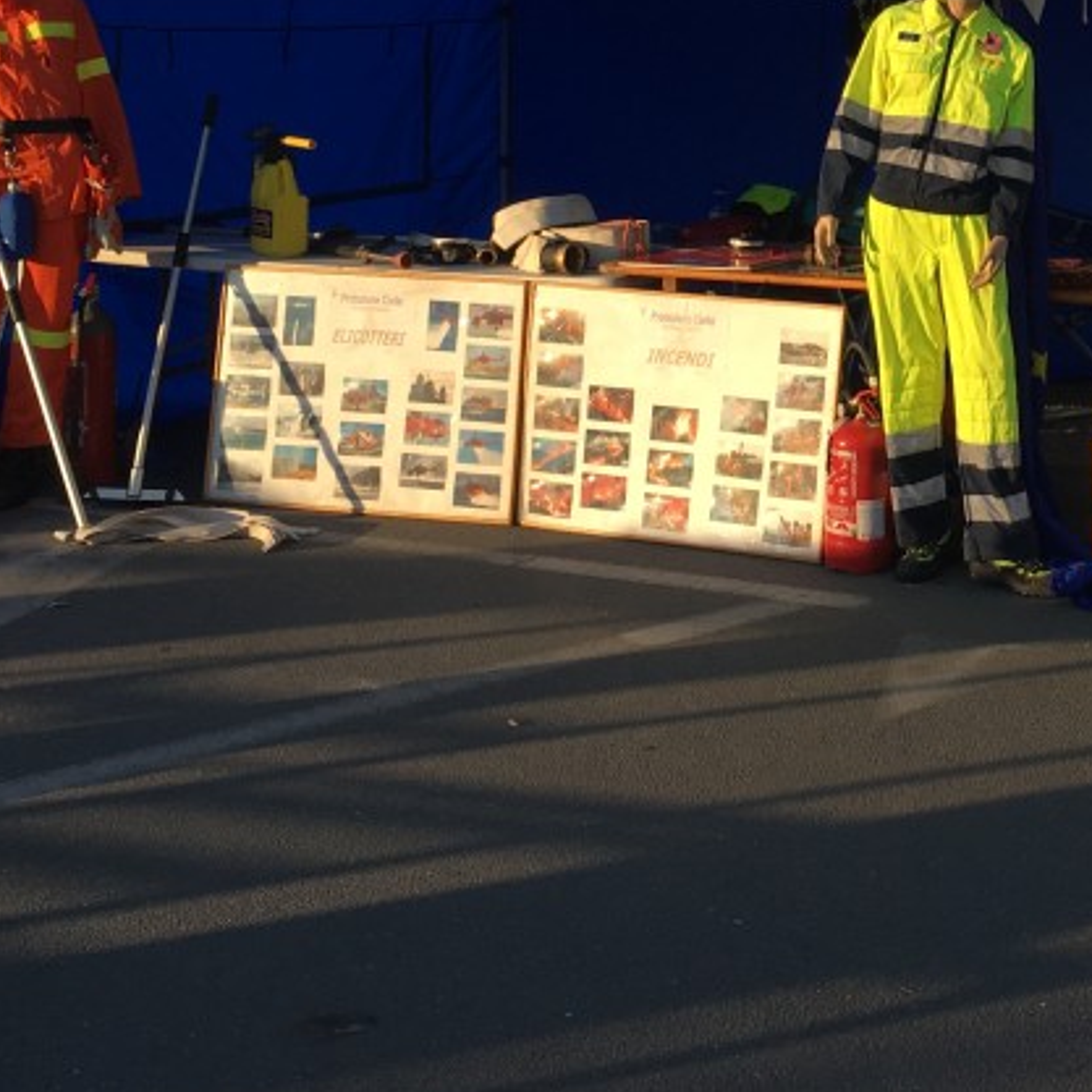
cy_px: 115
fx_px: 2248
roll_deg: +0.0
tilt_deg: -4.0
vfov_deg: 26.4
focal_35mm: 63
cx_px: 1027
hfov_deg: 26.2
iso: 25
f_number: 2.2
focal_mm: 4.15
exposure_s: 1/801
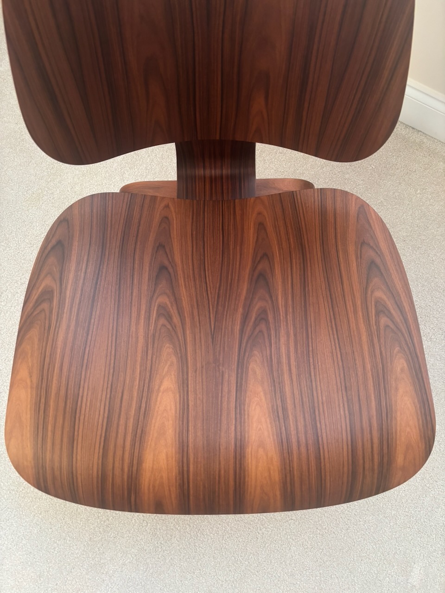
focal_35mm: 26
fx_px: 446
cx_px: 222
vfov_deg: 67.3
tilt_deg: -78.5
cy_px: 296
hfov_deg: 53.1
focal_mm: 5.96
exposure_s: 1/60
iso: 250
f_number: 1.6
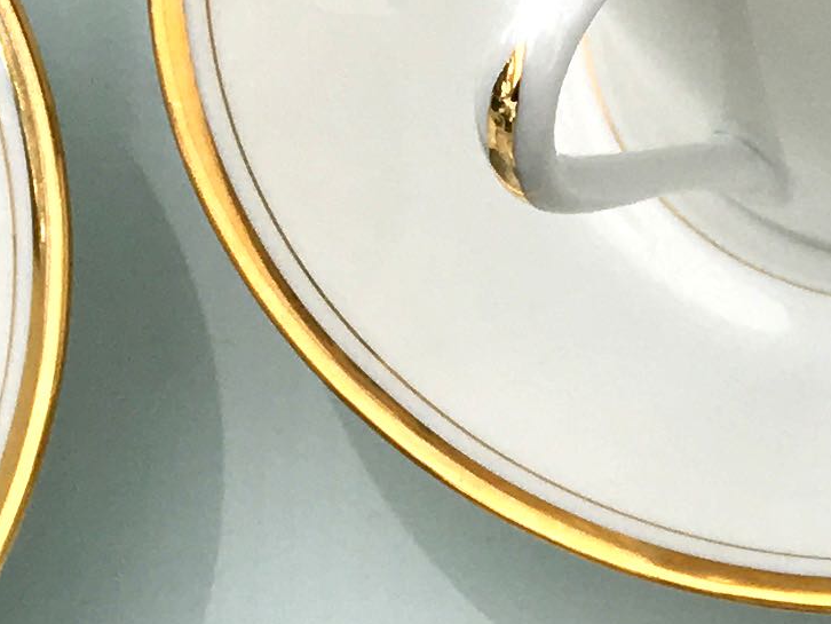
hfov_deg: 11.5
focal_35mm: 161
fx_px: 3866
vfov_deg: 8.8
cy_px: 1214
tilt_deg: -76.7
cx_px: 1425
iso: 25
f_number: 2.2
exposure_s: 1/1261
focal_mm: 4.15
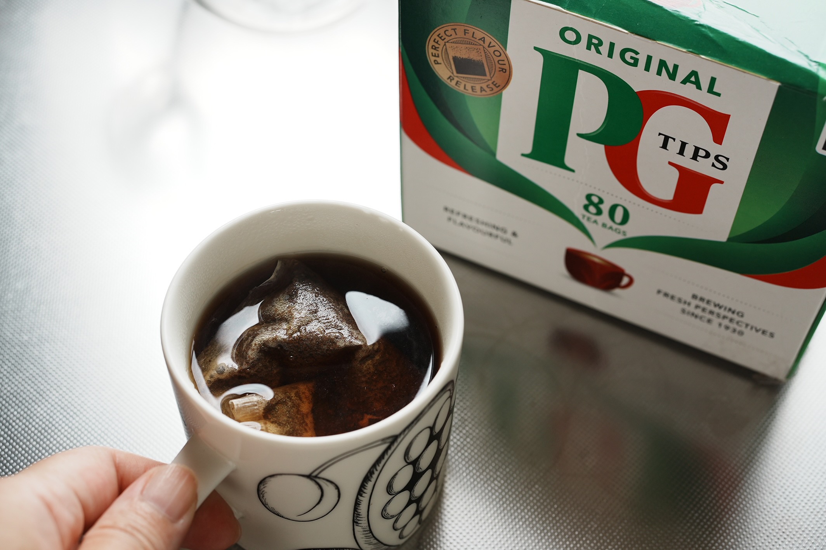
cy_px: 275
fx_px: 1146
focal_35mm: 50
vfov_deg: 27.0
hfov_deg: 39.6
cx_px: 413
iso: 250
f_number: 6.3
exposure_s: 1/50
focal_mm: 50
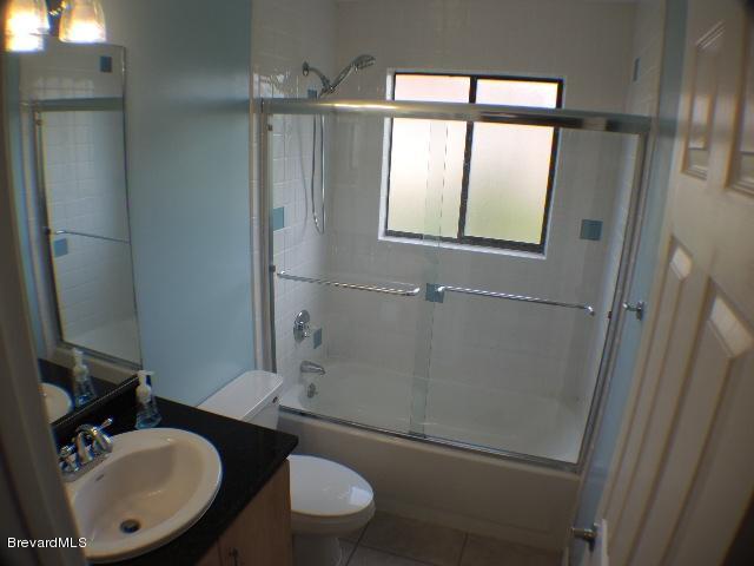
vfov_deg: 49.7
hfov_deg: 63.4
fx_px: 610
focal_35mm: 28
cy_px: 283
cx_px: 377
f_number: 2
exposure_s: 1/250
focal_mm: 6
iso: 80
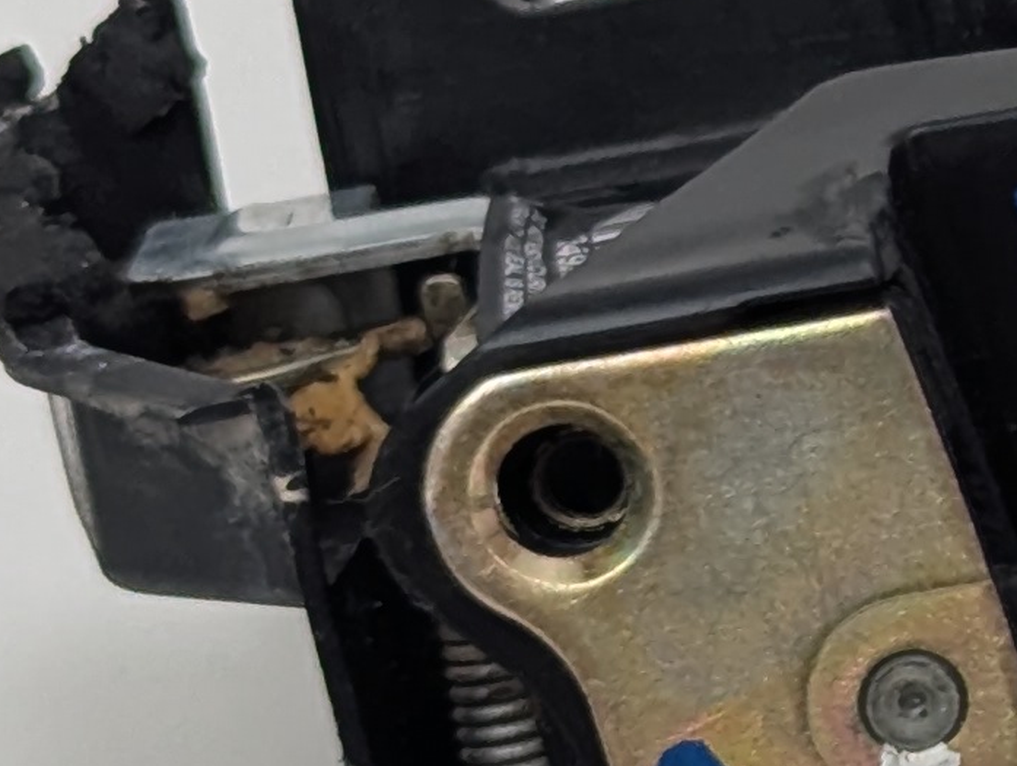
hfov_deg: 6.7
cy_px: 74
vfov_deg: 5.3
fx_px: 8268
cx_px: 2327
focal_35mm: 281
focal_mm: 6.81
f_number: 1.85
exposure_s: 1/175
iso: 110
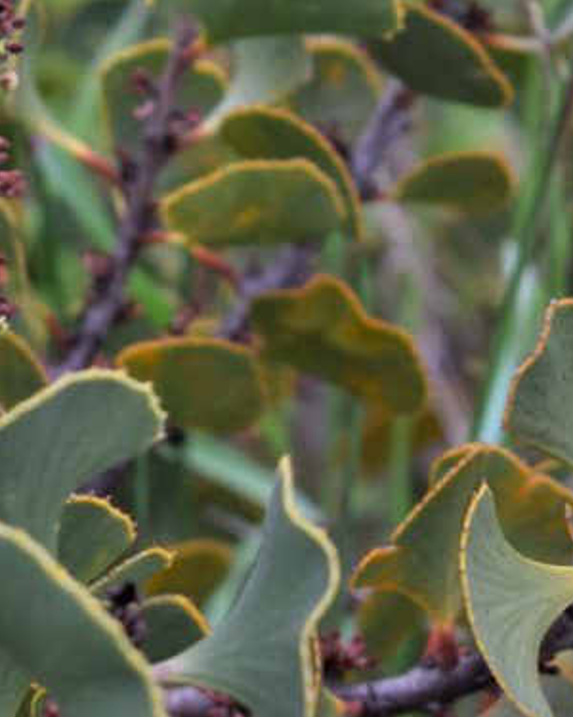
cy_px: -155
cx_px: 72
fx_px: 4479
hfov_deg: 7.3
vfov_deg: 9.0
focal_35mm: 211
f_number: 5.6
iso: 400
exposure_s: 1/80
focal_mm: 55
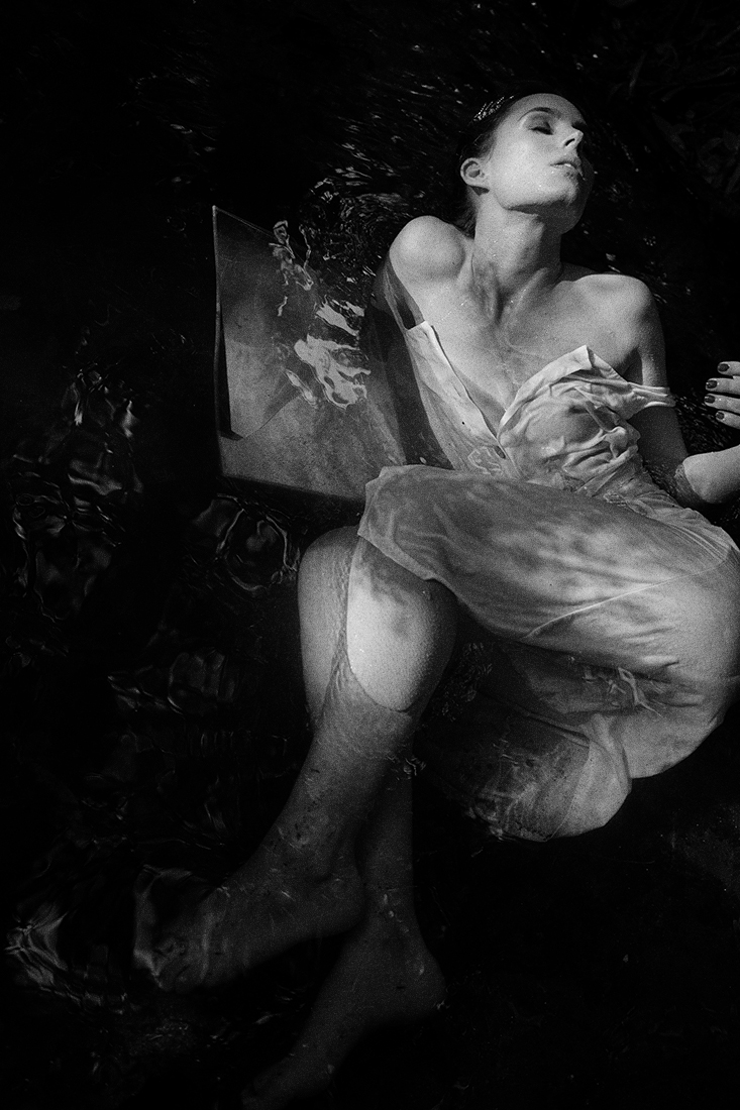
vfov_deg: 54.4
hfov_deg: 37.8
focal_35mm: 35
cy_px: 555
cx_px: 370
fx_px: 1079
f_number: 4
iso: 250
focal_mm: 35
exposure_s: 1/400
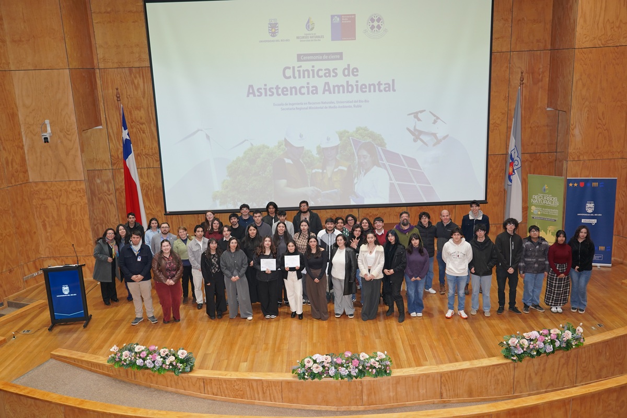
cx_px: 314
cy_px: 209
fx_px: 540
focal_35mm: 31
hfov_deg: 60.3
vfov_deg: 42.3
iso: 1250
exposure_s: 1/160
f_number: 4
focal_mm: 31
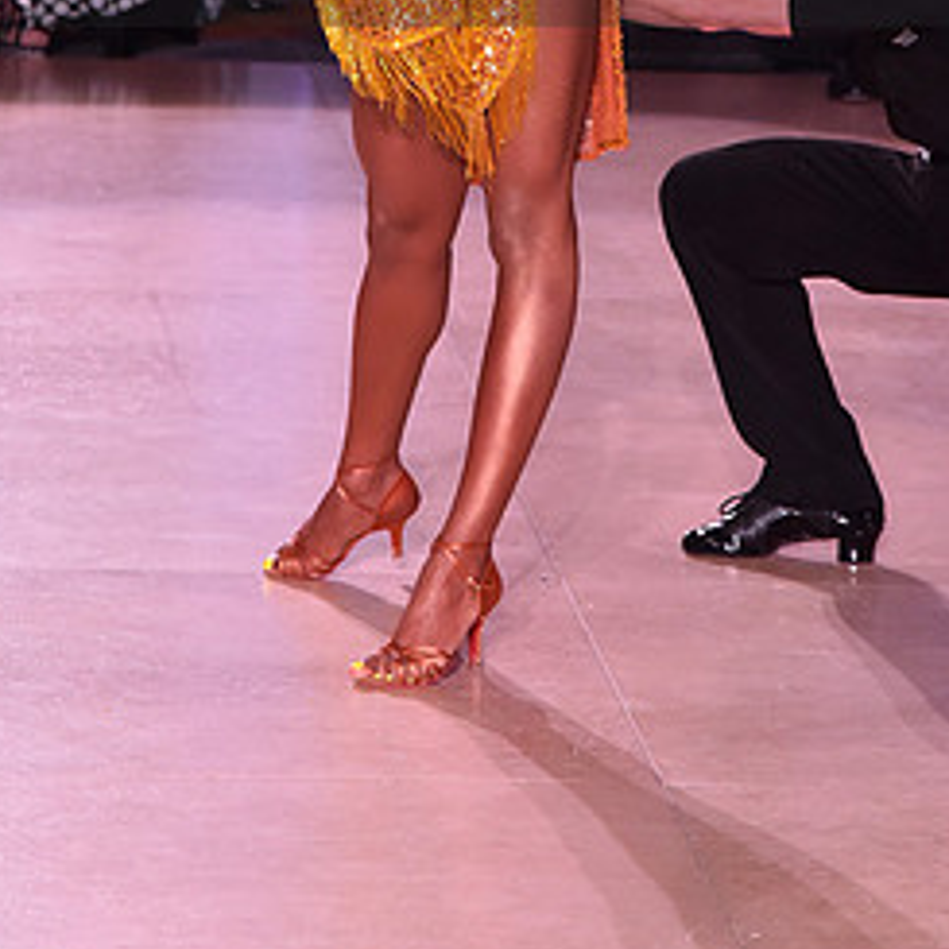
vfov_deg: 7.9
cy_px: -101
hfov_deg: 7.9
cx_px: 567
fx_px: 6855
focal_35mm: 221
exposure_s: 1/320
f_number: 6.3
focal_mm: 110
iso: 2500
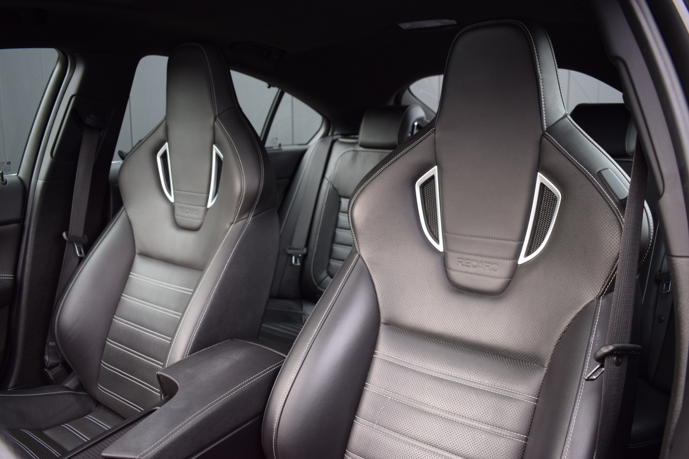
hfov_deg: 61.9
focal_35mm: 30
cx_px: 344
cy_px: 230
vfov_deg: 43.6
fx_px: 574
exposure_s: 1/80
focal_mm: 20
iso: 400
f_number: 4.5
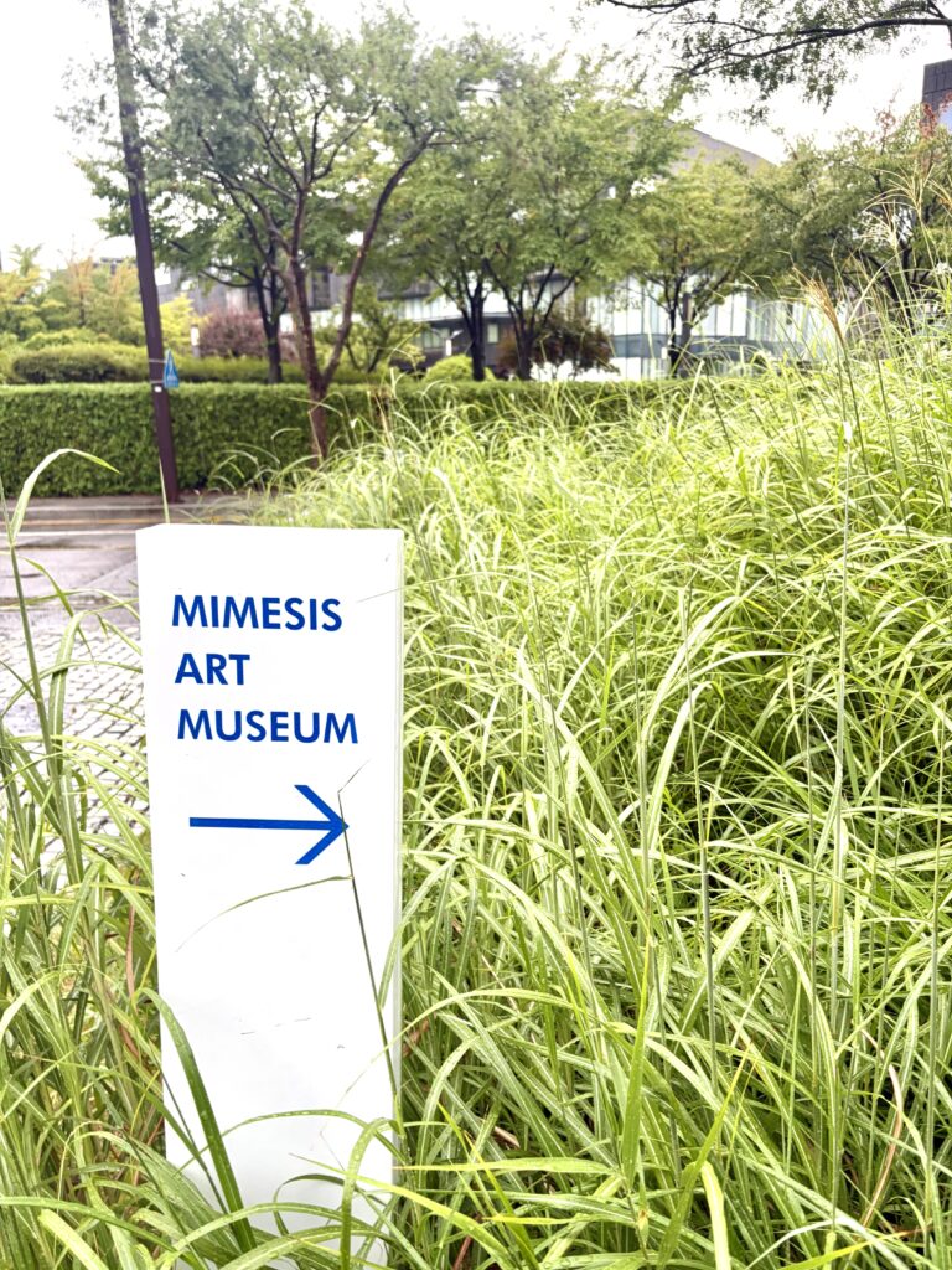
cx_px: 476
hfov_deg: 53.1
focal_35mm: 26
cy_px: 635
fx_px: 953
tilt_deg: -12.4
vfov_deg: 67.3
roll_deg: +0.5
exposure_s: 1/122
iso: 80
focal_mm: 5.96
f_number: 1.6
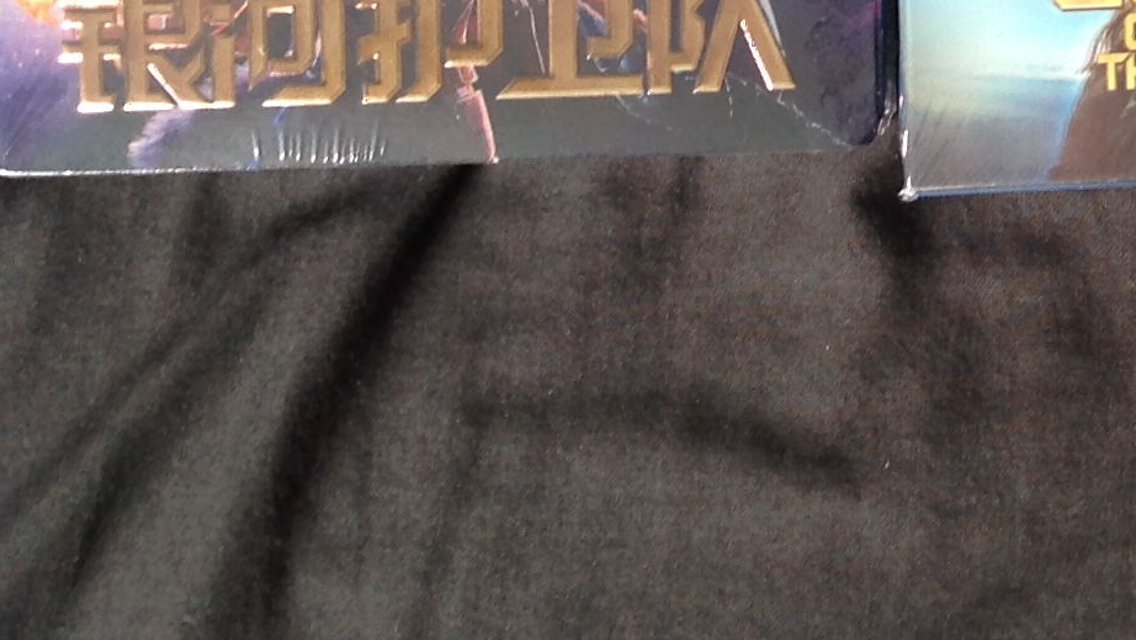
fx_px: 3224
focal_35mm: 107
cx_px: 1493
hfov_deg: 18.5
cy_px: -338
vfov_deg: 10.9
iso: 50
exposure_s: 1/15
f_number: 2.4
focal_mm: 4.28
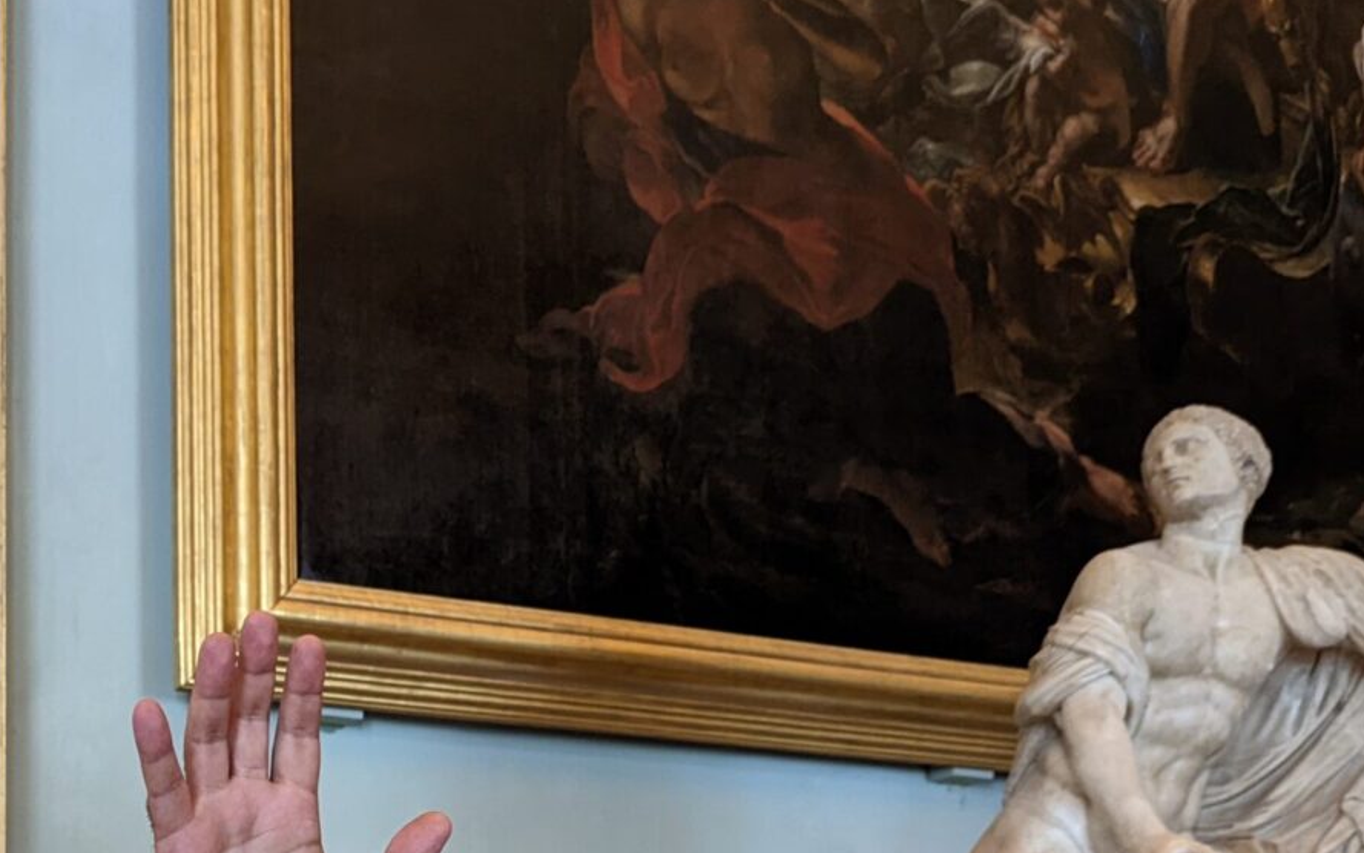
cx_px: 219
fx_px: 2045
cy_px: 1005
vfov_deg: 21.9
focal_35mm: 55
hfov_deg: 35.4
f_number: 1.85
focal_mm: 6.81
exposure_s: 1/25
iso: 525
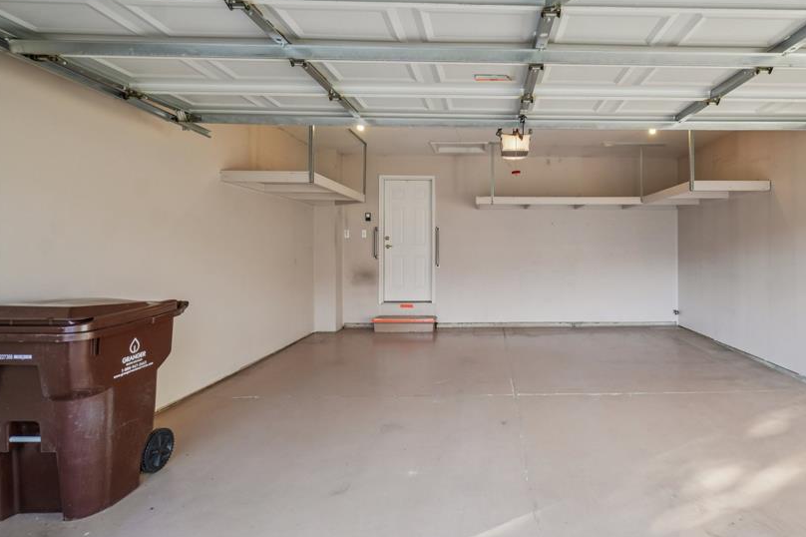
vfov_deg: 64.4
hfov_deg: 85.2
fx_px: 425
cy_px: 248
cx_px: 504
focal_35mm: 19
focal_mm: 10
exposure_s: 1/30
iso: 200
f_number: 8
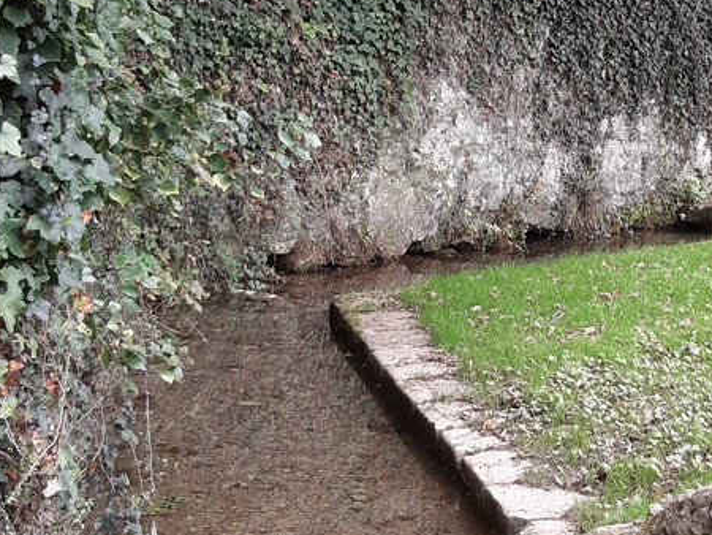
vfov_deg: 30.0
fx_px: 988
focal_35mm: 48
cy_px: 173
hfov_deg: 38.4
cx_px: 552
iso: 50
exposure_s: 1/50
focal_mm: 3.93
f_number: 1.7
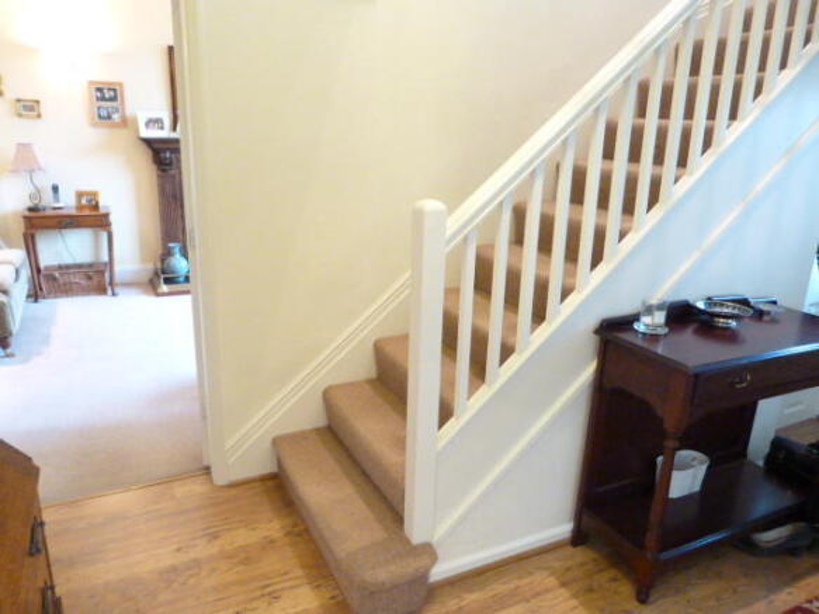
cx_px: 410
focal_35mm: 25
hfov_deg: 69.4
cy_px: 307
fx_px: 591
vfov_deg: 54.9
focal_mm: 4.5
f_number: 2.8
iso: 800
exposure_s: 1/15
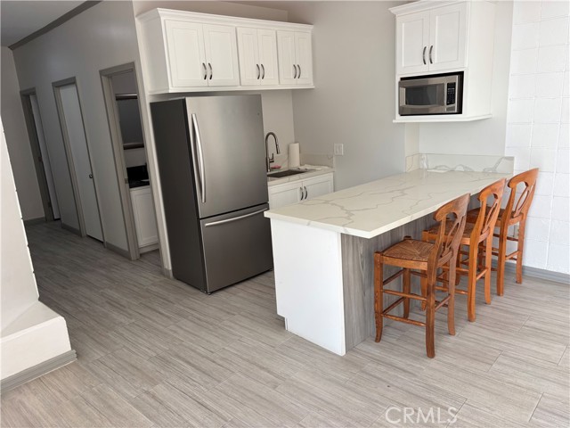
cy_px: 214
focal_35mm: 26
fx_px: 428
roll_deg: +4.0
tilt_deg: -13.8
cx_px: 285
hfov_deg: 67.3
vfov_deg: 53.1
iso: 50
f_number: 1.6
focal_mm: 5.96
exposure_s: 1/276
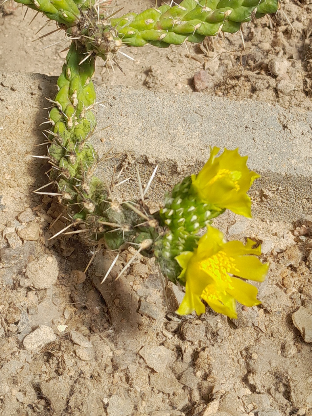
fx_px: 312
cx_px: 156
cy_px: 208
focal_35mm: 26
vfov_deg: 67.3
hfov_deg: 53.1
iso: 40
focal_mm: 4
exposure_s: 1/909
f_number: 1.8
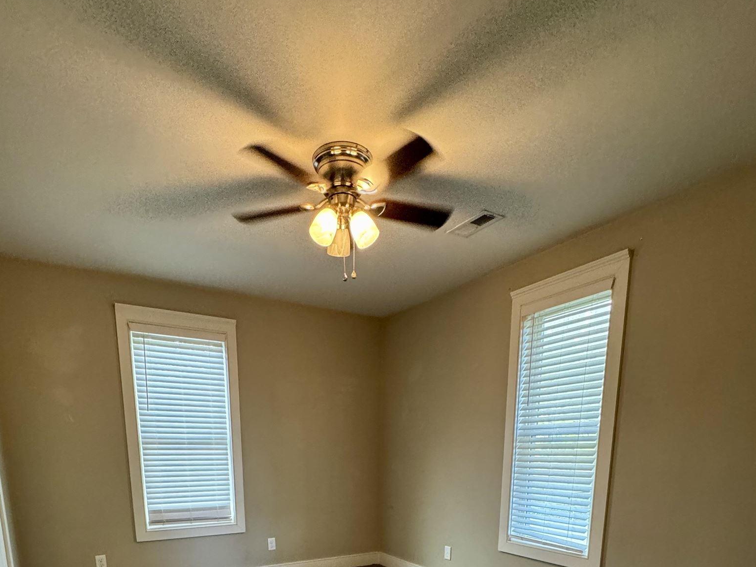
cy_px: 544
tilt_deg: -12.5
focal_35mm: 21
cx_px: 344
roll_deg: -0.2
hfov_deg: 78.8
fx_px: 459
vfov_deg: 52.7
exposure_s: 1/60
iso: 400
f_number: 2.2
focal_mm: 2.22
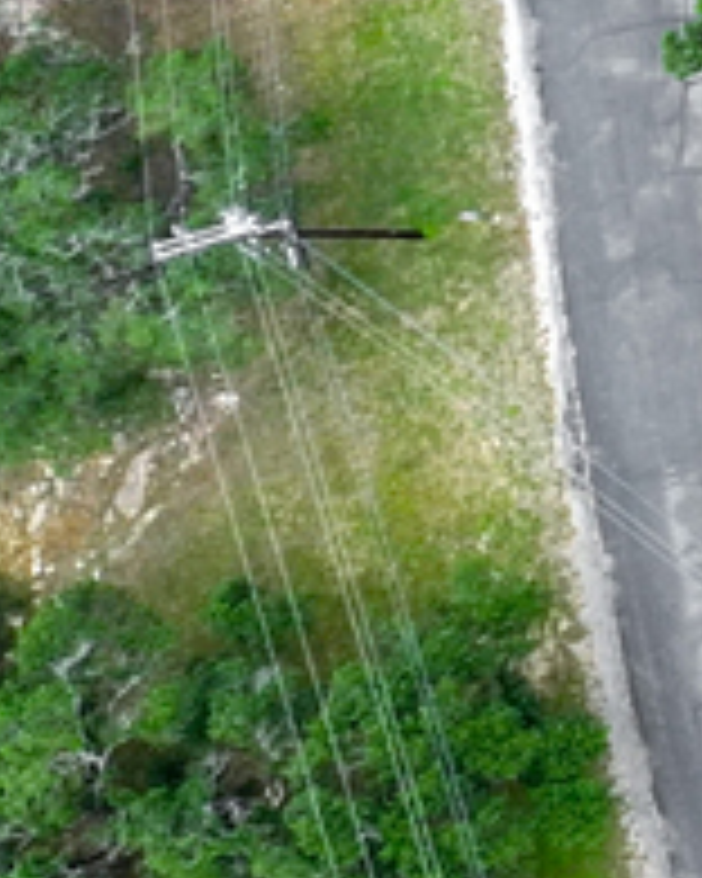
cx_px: 2720
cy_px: -405
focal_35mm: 173
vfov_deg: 10.8
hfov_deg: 7.0
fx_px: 4493
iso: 140
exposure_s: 1/320
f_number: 2.8
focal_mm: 12.29
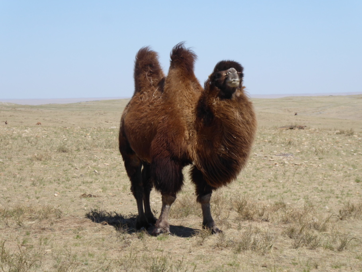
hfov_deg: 13.1
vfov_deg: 9.8
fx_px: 1579
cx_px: 181
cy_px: 136
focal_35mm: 151
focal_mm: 27.1
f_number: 5.4
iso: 80
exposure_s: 1/400
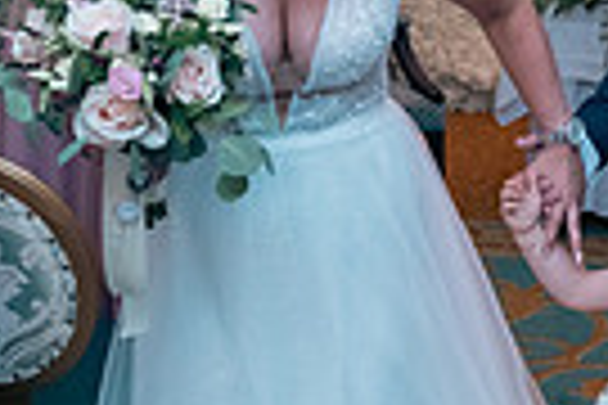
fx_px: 1739
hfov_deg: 18.9
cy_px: 2
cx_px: 703
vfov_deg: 13.1
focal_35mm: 103
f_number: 3.5
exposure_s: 1/160
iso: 640
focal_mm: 24
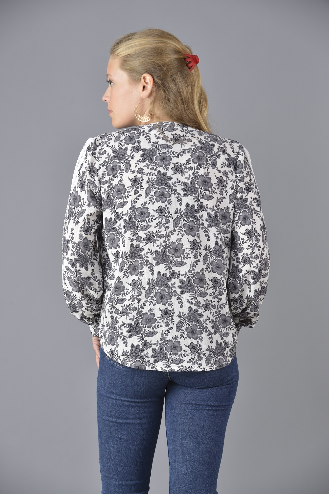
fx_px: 1644
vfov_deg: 17.1
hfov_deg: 11.4
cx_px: 164
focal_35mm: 120
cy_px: 247
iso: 100
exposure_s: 1/160
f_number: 8
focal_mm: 120
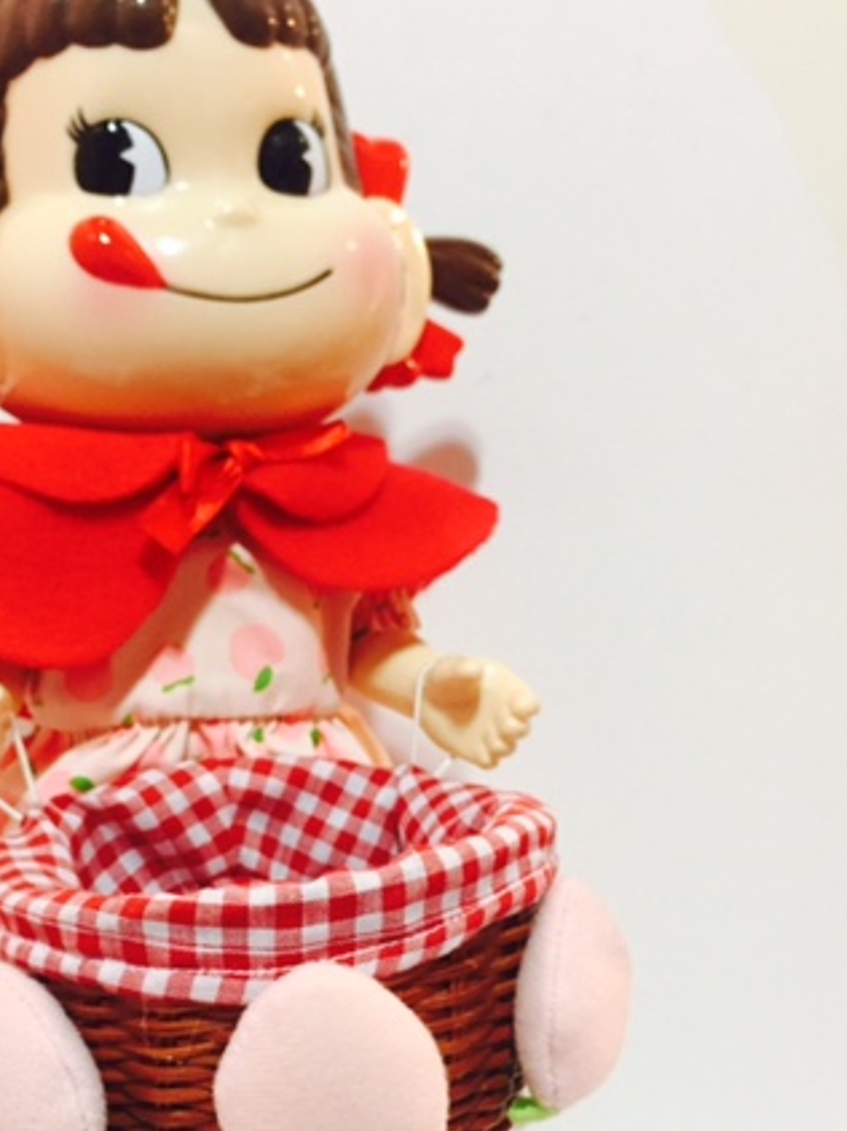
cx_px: 306
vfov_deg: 42.8
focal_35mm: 44
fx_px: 1437
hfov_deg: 32.7
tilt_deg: -5.5
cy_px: 681
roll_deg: -0.8
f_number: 2.2
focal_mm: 4.15
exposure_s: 1/33
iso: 200
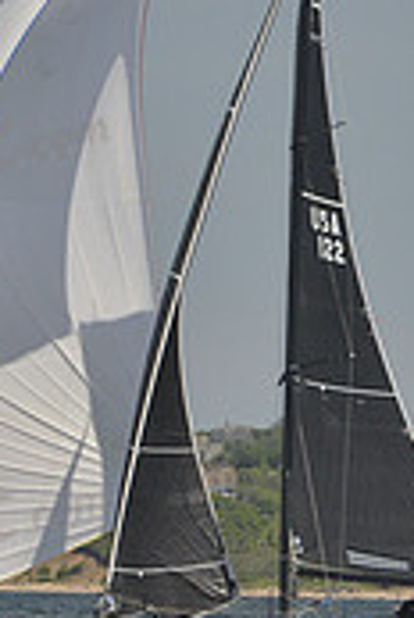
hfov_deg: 2.1
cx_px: 294
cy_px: 318
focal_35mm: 670
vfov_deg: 3.1
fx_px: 11511
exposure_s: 1/800
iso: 400
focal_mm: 200
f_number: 8
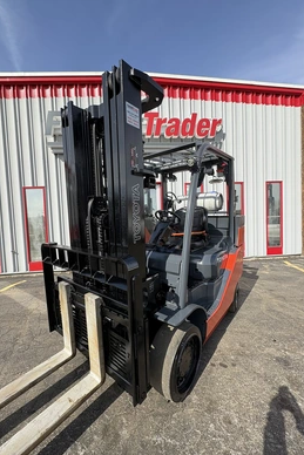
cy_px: 233
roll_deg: +3.4
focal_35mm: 15
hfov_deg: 77.1
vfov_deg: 100.3
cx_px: 135
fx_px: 190
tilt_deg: -2.0
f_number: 2.2
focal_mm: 2.22
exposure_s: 1/573
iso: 64
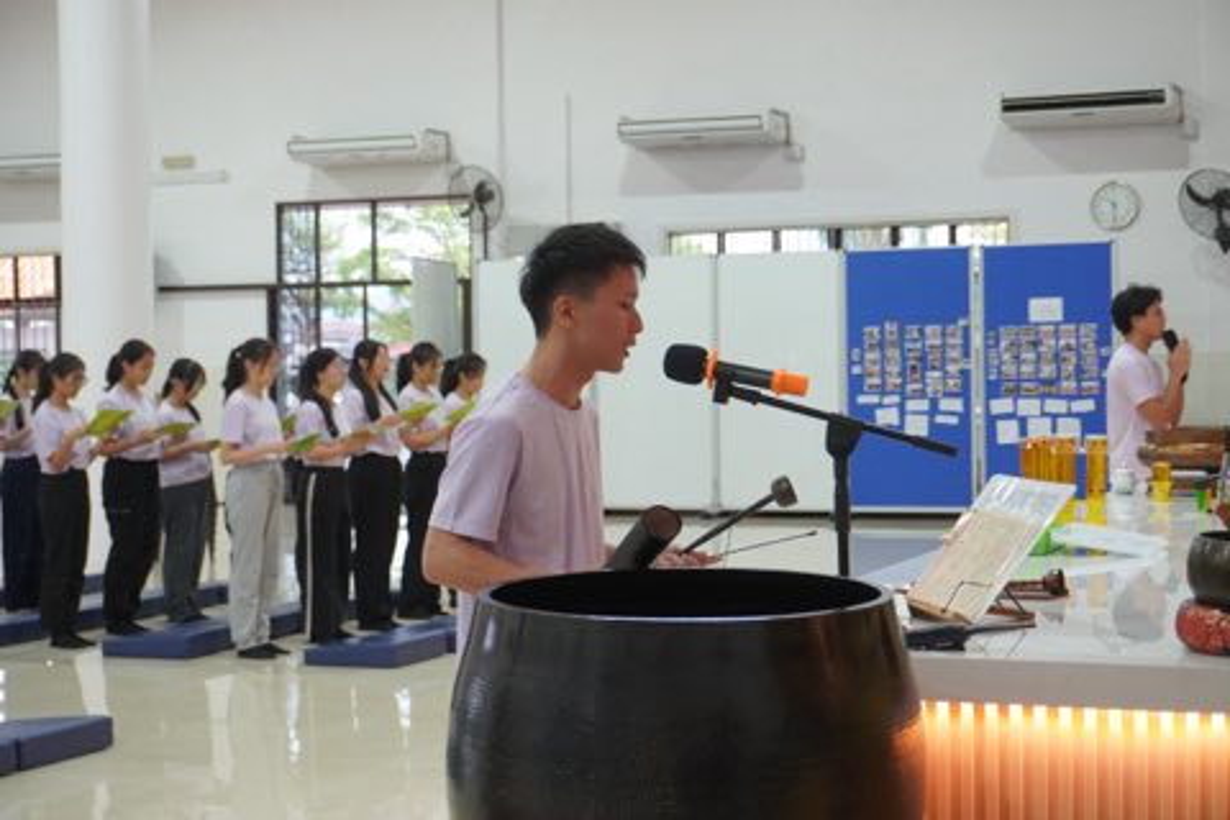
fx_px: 2204
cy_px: 410
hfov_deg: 31.2
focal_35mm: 64
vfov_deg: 21.1
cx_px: 615
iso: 2000
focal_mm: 43
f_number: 5.6
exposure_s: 1/160
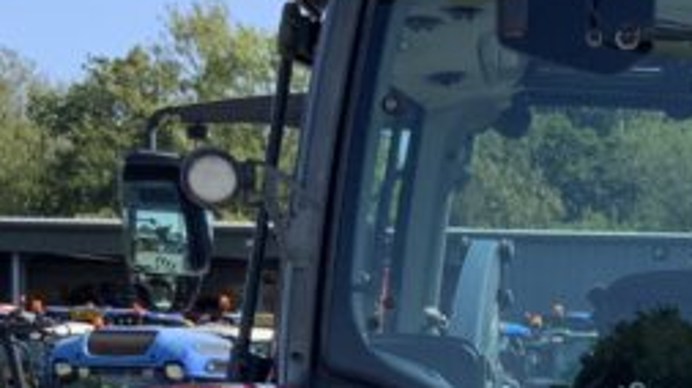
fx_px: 2347
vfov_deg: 9.1
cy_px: 661
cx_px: 856
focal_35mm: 128
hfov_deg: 16.0
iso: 16
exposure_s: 1/1168
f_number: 1.8
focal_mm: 3
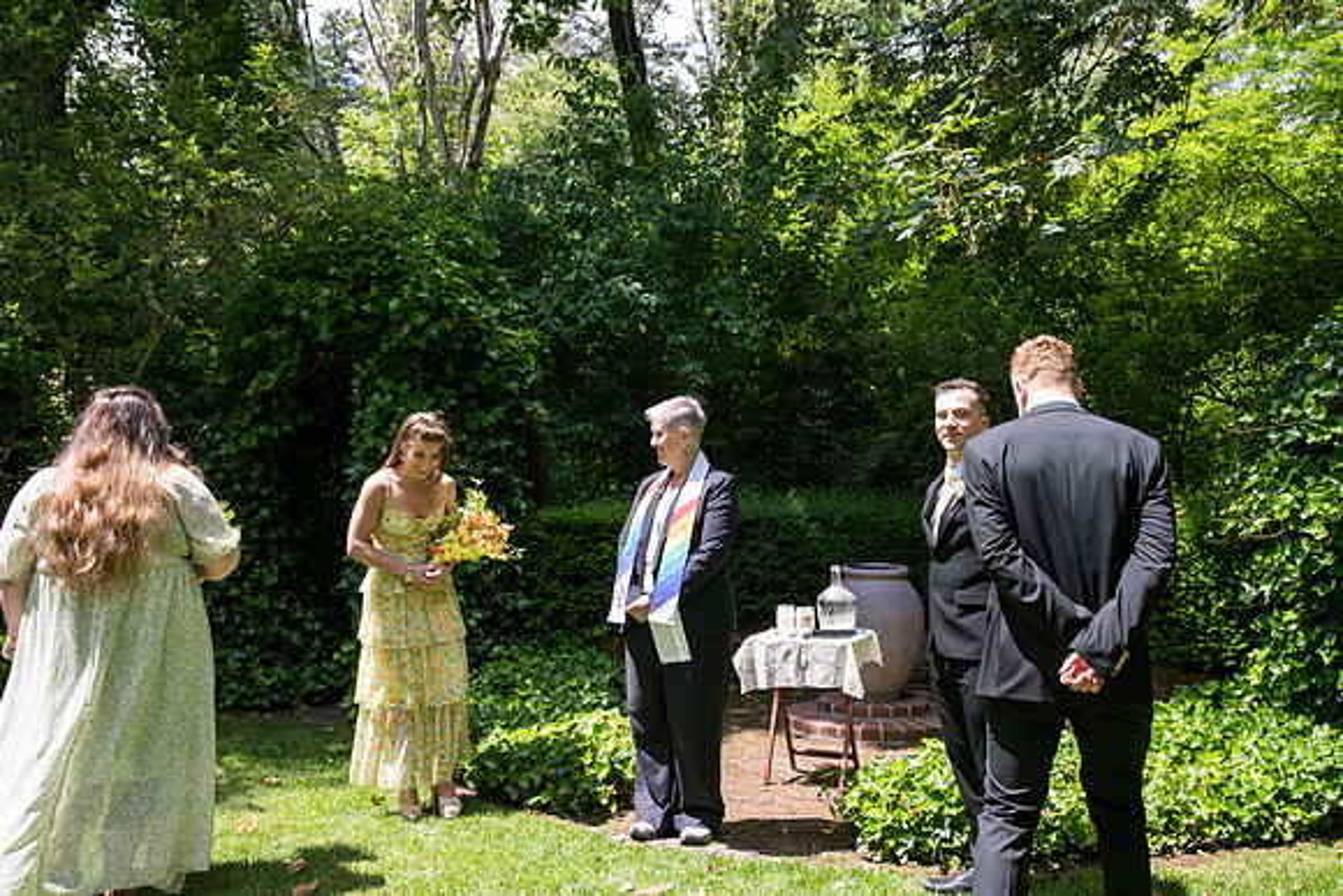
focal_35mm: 34
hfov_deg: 55.8
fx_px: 1269
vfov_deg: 38.9
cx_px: 672
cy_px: 448
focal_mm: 34
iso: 400
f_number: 6.3
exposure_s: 1/320
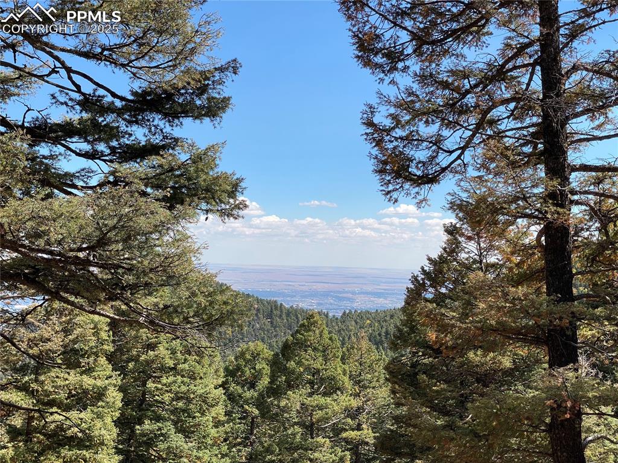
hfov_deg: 36.8
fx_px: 928
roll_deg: -1.9
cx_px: 309
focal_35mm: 52
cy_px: 232
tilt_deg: +0.9
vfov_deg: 28.0
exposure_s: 1/2179
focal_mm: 6
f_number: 2
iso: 20
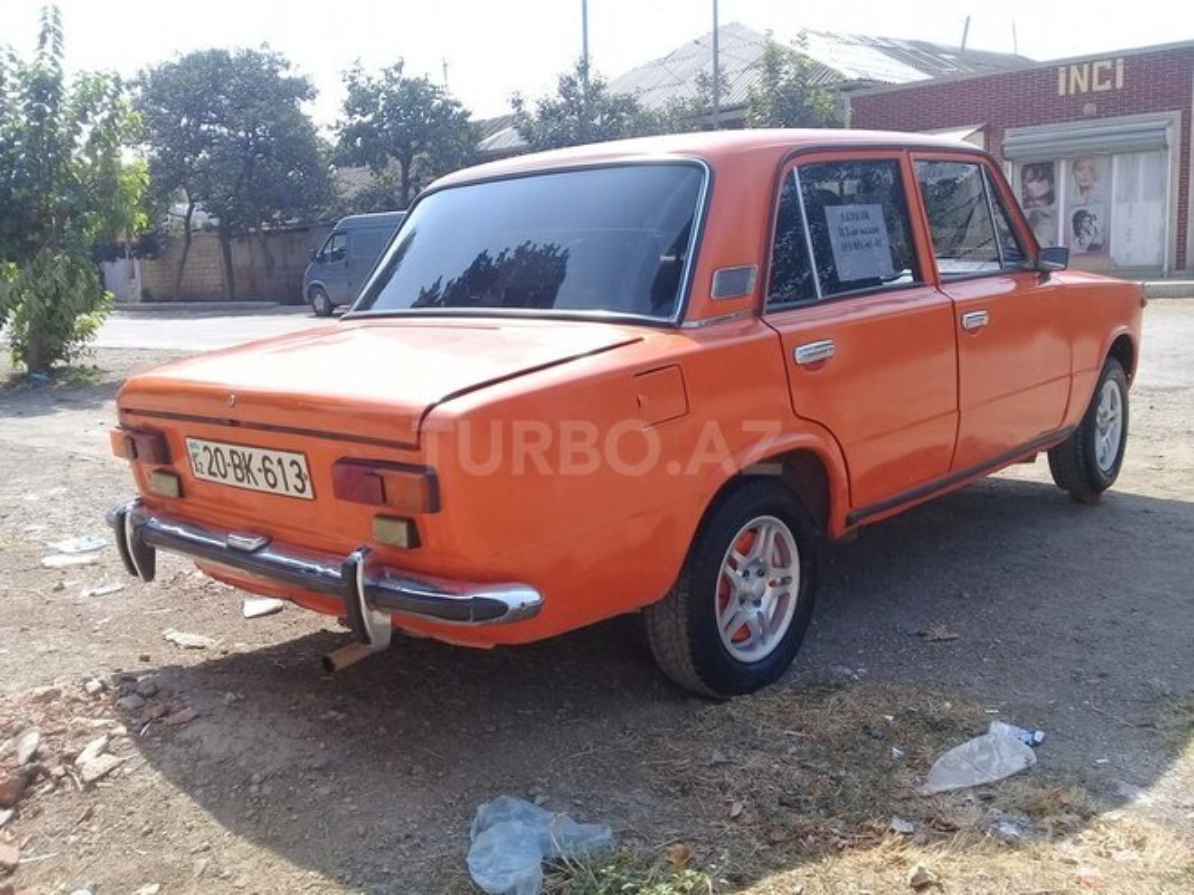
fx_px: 1069
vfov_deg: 45.4
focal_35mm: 31
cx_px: 597
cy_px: 448
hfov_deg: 58.4
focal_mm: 3.3
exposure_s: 1/541
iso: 50
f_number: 2.2
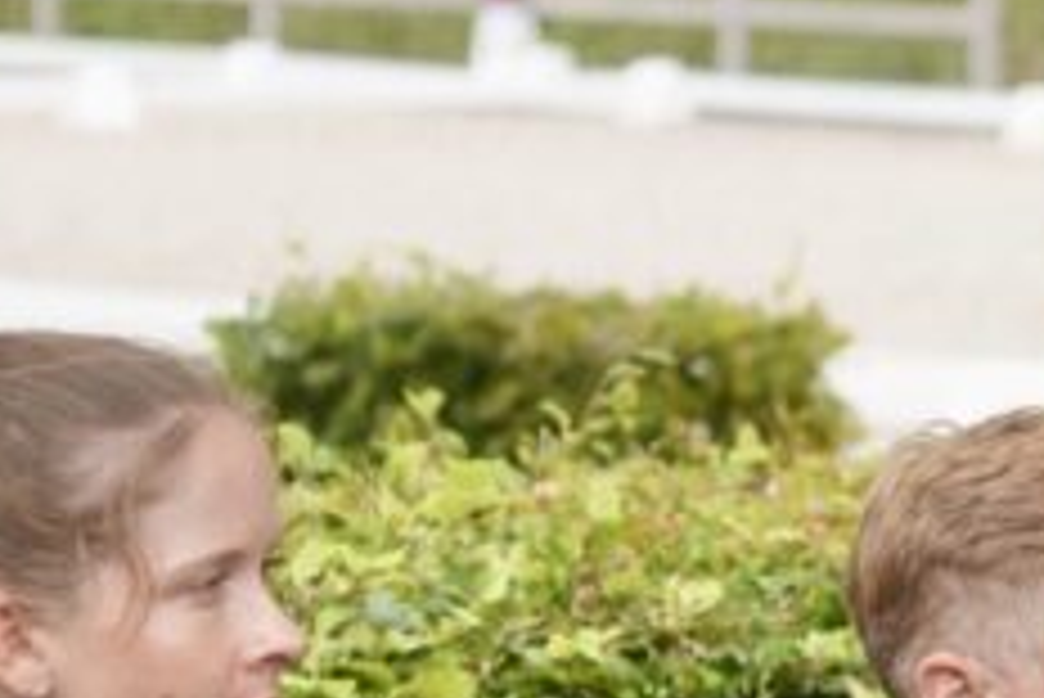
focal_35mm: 362
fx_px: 10504
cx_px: 1364
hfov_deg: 5.7
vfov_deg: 3.8
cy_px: 946
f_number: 4
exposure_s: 1/160
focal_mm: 70
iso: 250
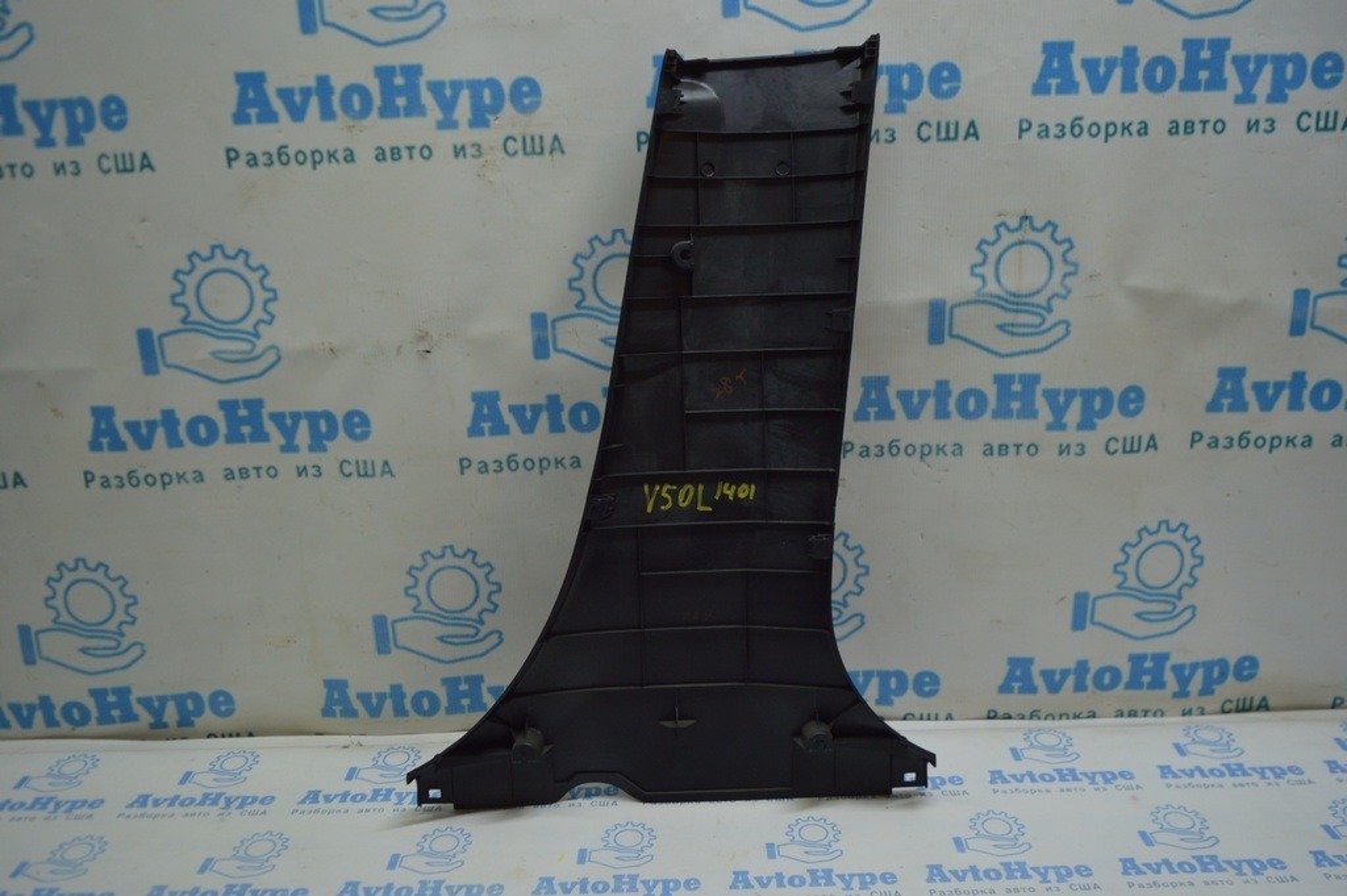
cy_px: 448
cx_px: 674
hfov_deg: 62.0
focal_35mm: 30
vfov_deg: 43.5
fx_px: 1122
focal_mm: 20
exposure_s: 1/125
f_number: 3.5
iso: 400
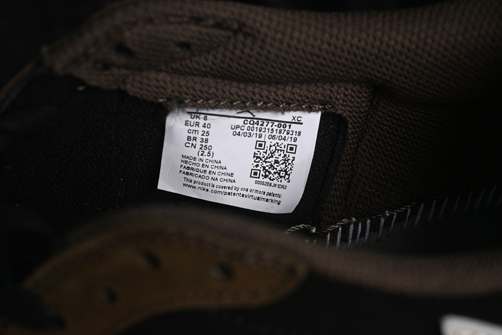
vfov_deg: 18.2
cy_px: 168
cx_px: 251
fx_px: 1046
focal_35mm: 75
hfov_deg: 27.0
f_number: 6.3
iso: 160
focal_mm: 50
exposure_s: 1/60
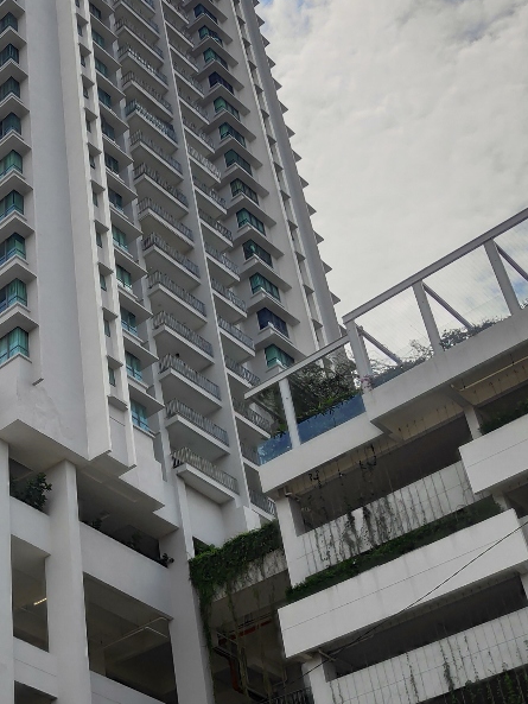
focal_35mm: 46
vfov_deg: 41.2
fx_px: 935
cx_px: -38
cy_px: 389
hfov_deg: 28.9
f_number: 1.9
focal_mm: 3.94
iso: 100
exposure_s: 1/727
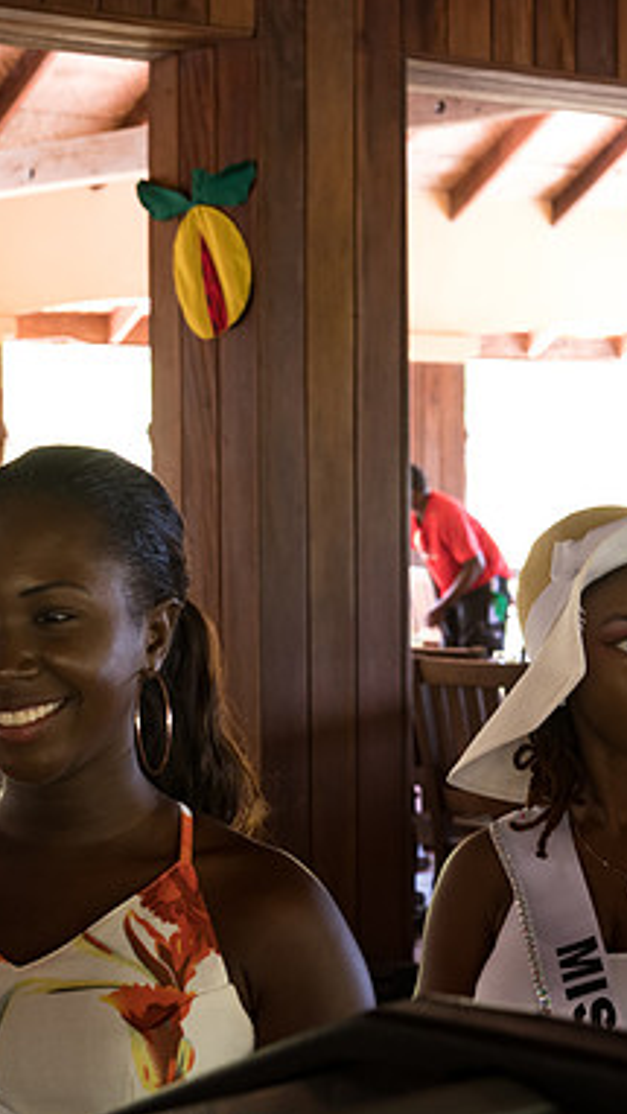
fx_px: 2629
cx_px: 370
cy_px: 556
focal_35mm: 89
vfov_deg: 23.9
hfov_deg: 13.6
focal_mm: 56
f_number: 8
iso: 1100
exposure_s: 1/25
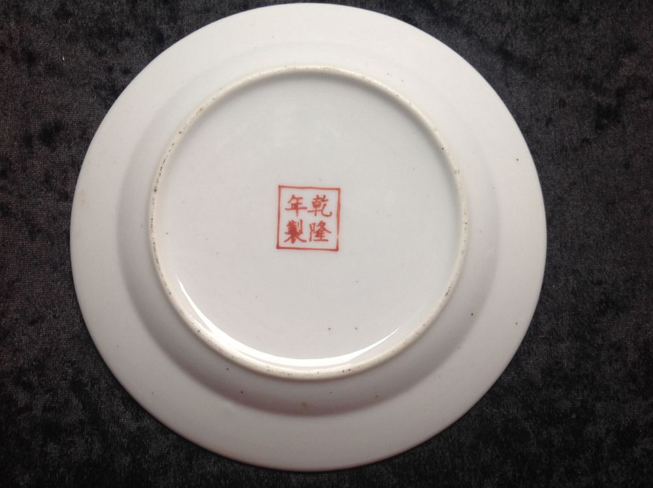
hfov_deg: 52.7
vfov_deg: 40.6
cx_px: 326
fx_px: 659
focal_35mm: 35
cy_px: 244
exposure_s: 1/30
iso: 64
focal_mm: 4.28
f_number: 2.4
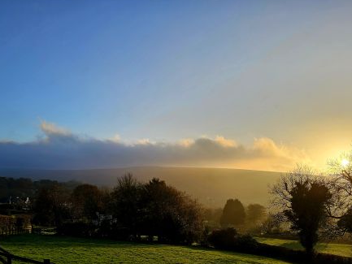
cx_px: 176
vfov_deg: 40.9
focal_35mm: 34
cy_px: 189
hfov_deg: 53.9
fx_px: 346
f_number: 1.7
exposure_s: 1/833
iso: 10
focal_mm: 6.3
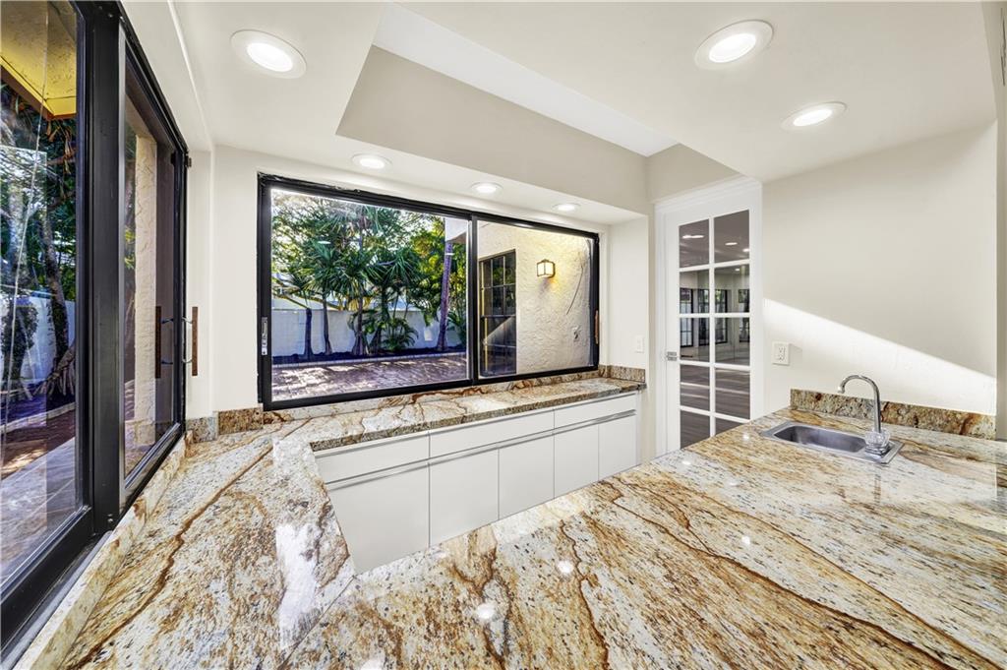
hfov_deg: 112.7
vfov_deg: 89.9
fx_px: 335
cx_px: 504
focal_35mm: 12
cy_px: 335
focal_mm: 12
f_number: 11
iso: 100
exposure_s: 1/15
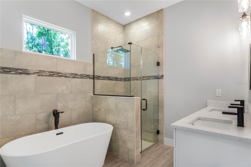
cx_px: 126
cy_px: 84
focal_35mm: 18
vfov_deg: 67.4
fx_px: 125
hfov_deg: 90.0
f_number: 2
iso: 100
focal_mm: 12
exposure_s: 1/125
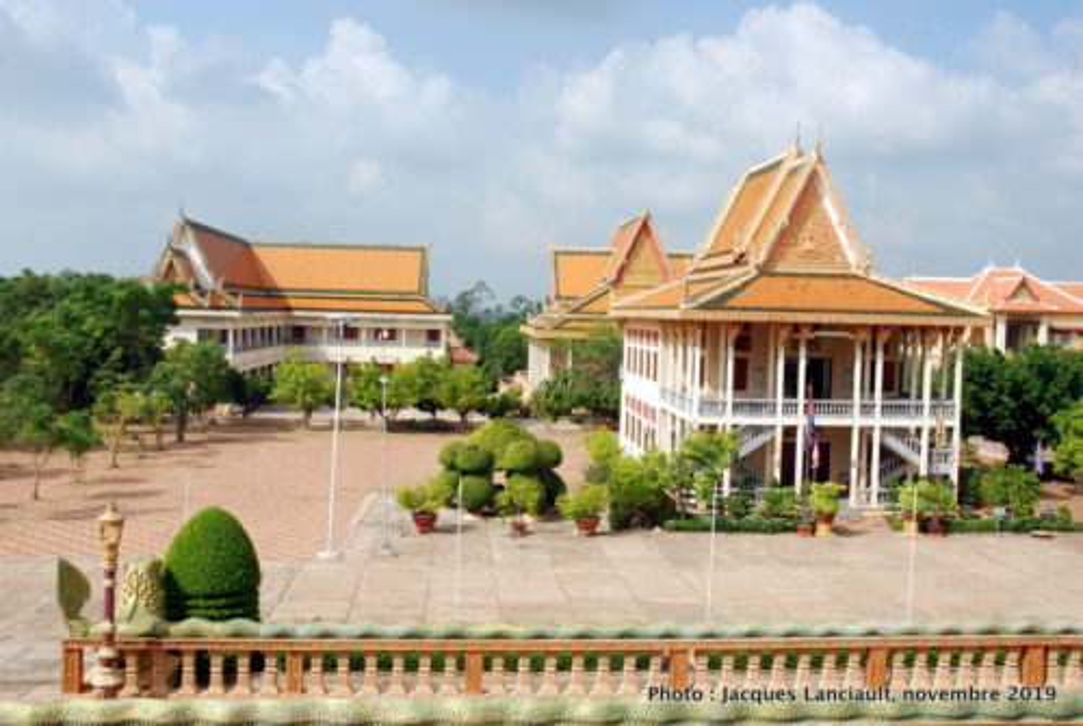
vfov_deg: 37.0
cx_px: 542
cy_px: 363
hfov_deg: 53.1
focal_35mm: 36
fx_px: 1085
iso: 100
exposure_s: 1/60
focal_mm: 24
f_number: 16
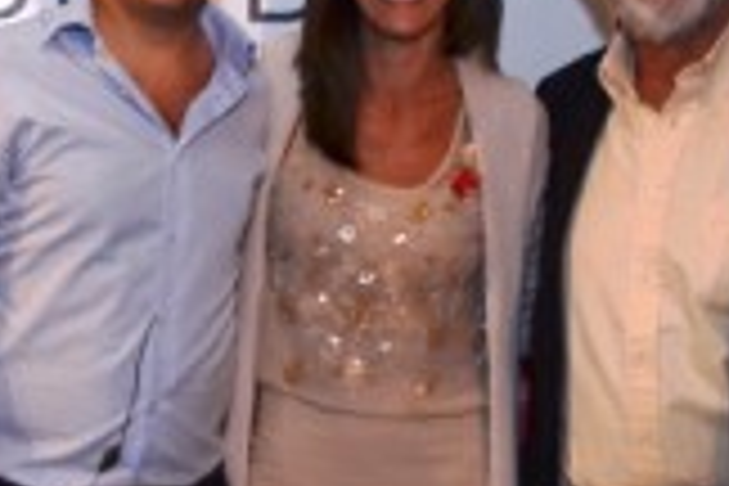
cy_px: 241
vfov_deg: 15.0
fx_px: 1843
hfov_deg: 21.8
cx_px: 68
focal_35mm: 91
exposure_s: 1/50
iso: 400
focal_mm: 22
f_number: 4
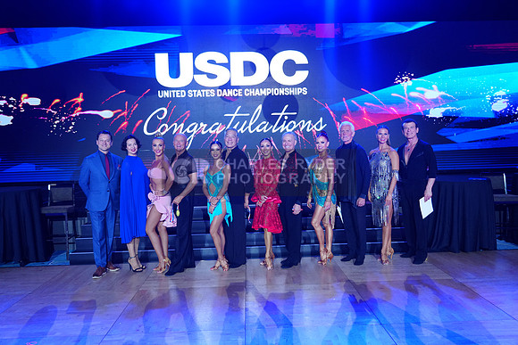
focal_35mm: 30
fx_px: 432
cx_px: 259
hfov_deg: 61.9
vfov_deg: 43.6
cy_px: 172
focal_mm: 30
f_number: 4
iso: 2000
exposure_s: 1/320
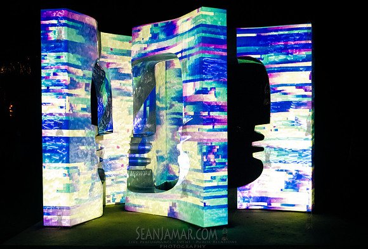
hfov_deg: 41.8
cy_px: 135
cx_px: 203
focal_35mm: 47
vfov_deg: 29.0
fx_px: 482
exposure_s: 1/100
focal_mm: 28
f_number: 2.8
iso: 10000
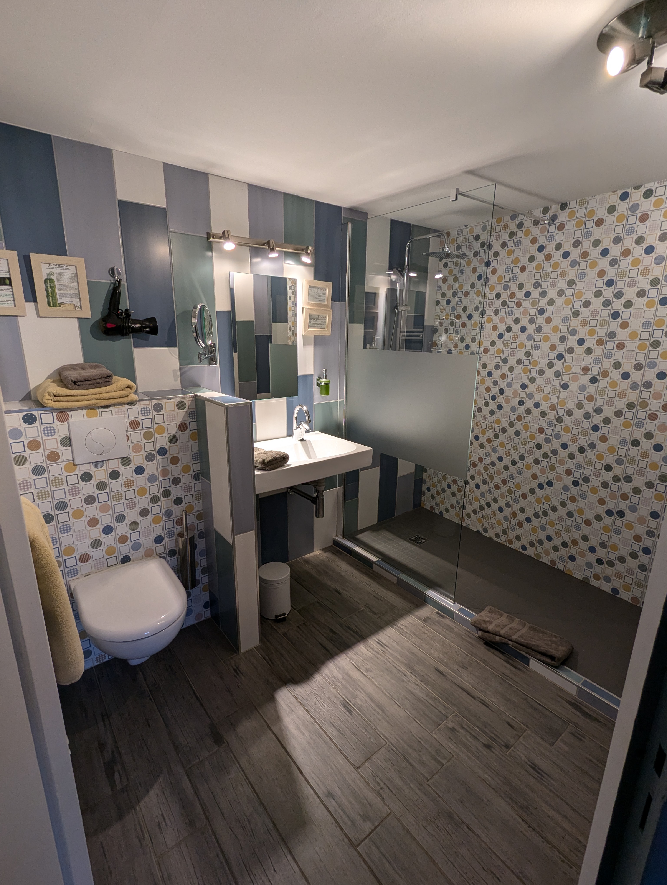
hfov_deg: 78.2
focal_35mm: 16
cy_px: 442
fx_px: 410
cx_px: 334
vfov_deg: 94.4
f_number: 2.2
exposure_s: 1/50
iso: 84
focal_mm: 2.35
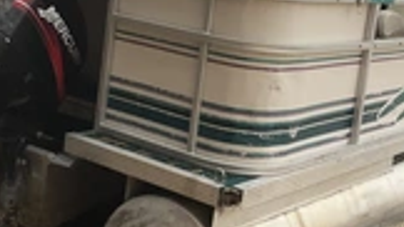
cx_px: 187
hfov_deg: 27.2
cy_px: 17
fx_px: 835
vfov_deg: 15.3
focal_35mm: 78
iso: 25
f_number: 1.8
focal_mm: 3
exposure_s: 1/1035
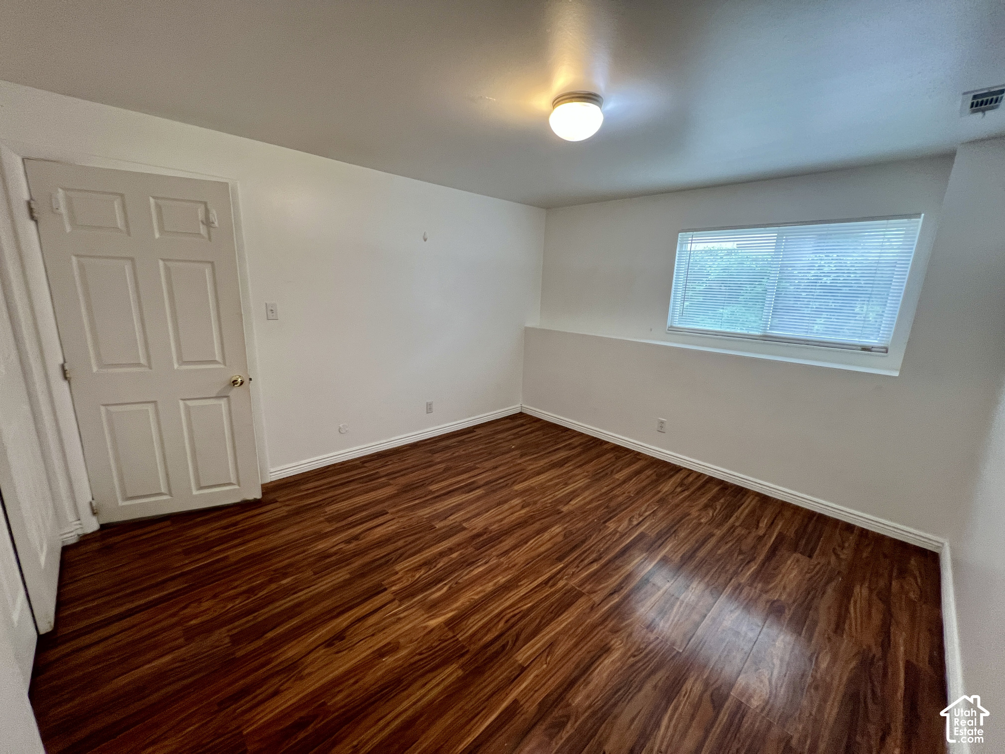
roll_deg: -2.3
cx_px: 502
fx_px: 377
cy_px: 377
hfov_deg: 106.2
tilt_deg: -13.6
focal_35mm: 13
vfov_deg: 89.9
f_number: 1.8
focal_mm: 1.57
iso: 160
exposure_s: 1/60
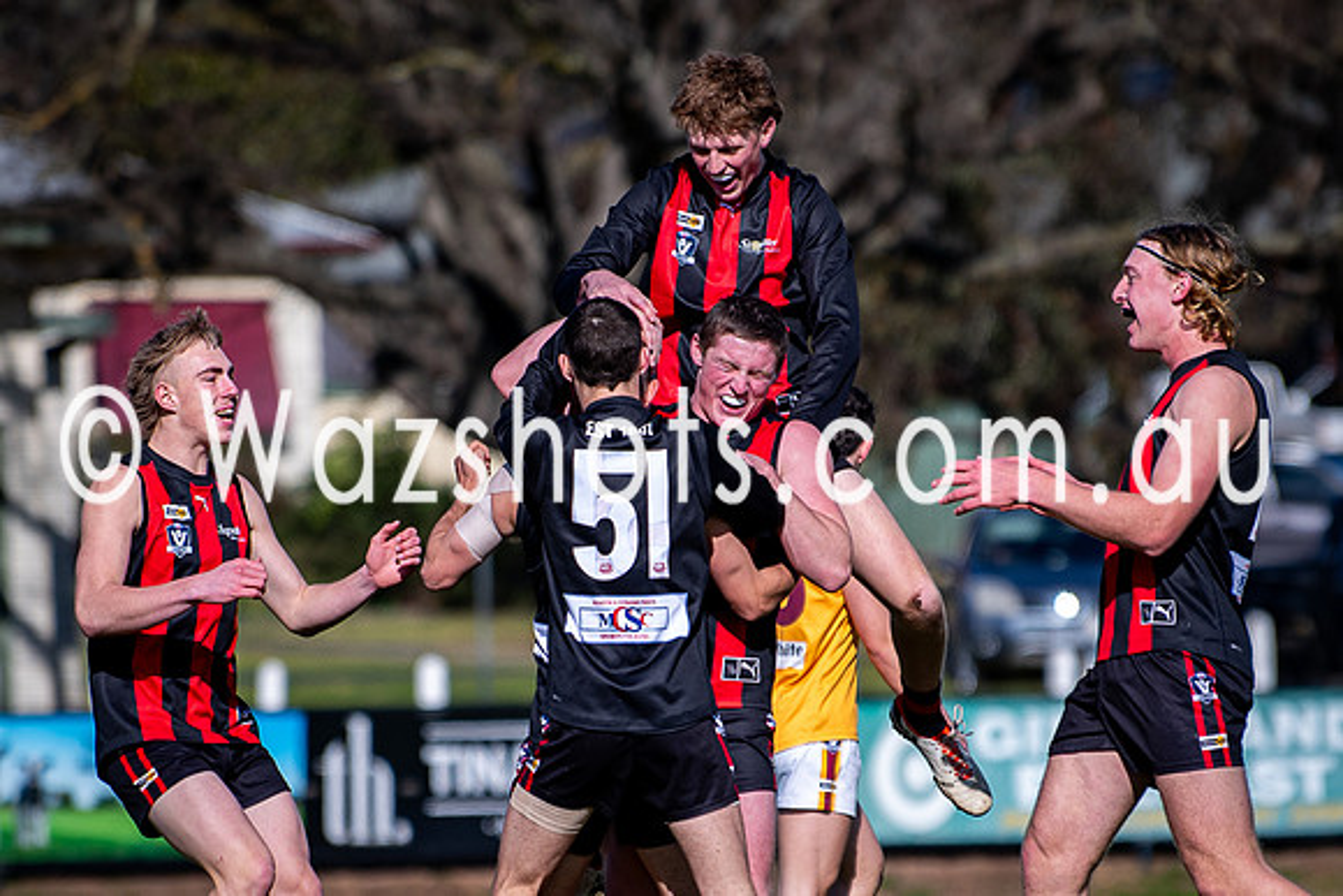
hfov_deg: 3.5
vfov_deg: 2.3
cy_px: 719
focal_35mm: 590
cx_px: 680
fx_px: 22000
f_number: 2.8
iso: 100
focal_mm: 200
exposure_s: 1/2500
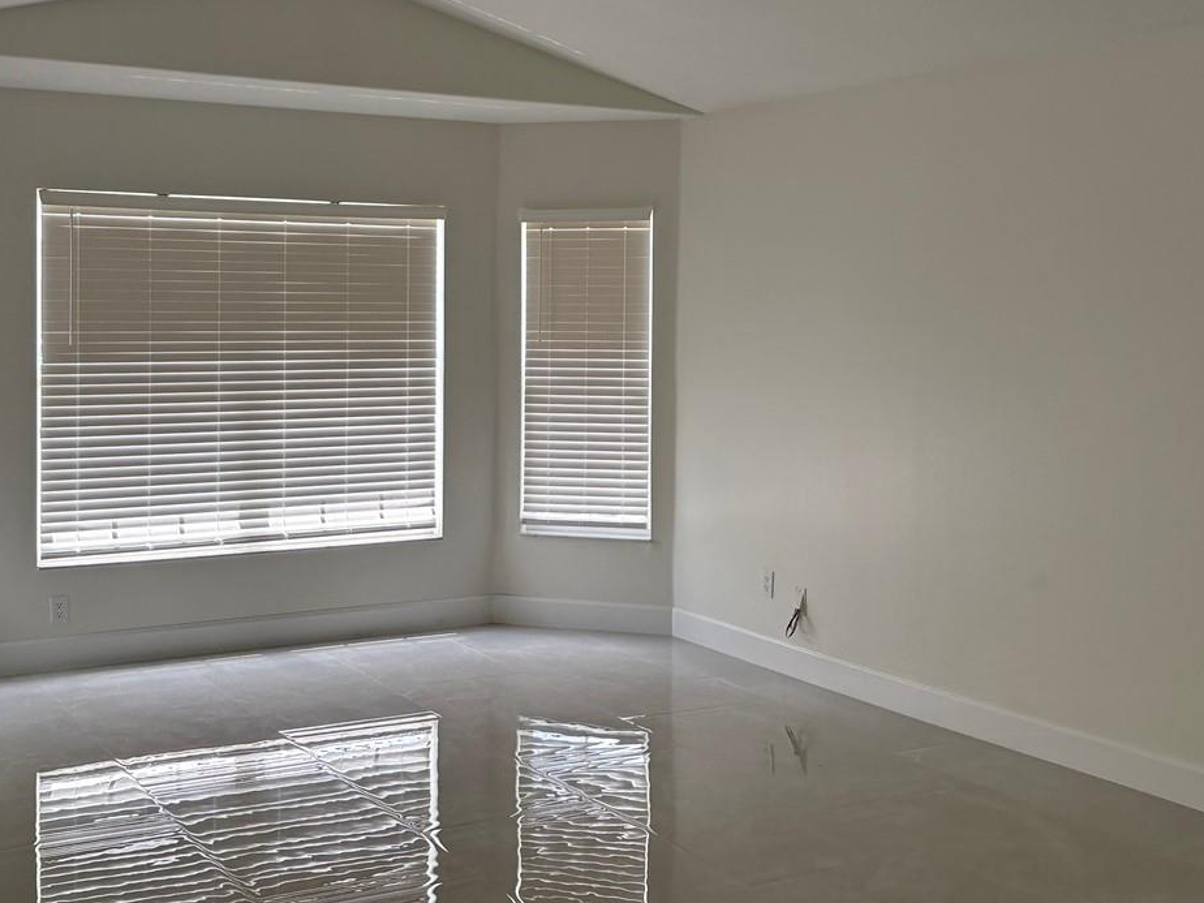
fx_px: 1565
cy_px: 341
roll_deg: -1.4
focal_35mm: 45
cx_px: 526
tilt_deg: -1.7
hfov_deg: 42.0
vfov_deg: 32.0
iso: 50
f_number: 1.6
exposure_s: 1/171
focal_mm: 5.96
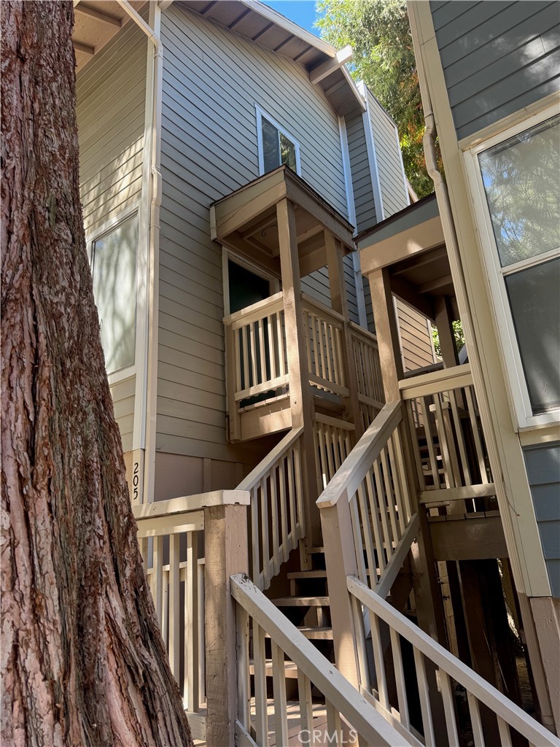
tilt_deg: +18.6
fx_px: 518
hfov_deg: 56.8
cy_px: 374
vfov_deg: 71.6
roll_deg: +3.3
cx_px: 280
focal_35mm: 24
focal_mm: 6.76
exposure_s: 1/161
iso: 80
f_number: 1.78
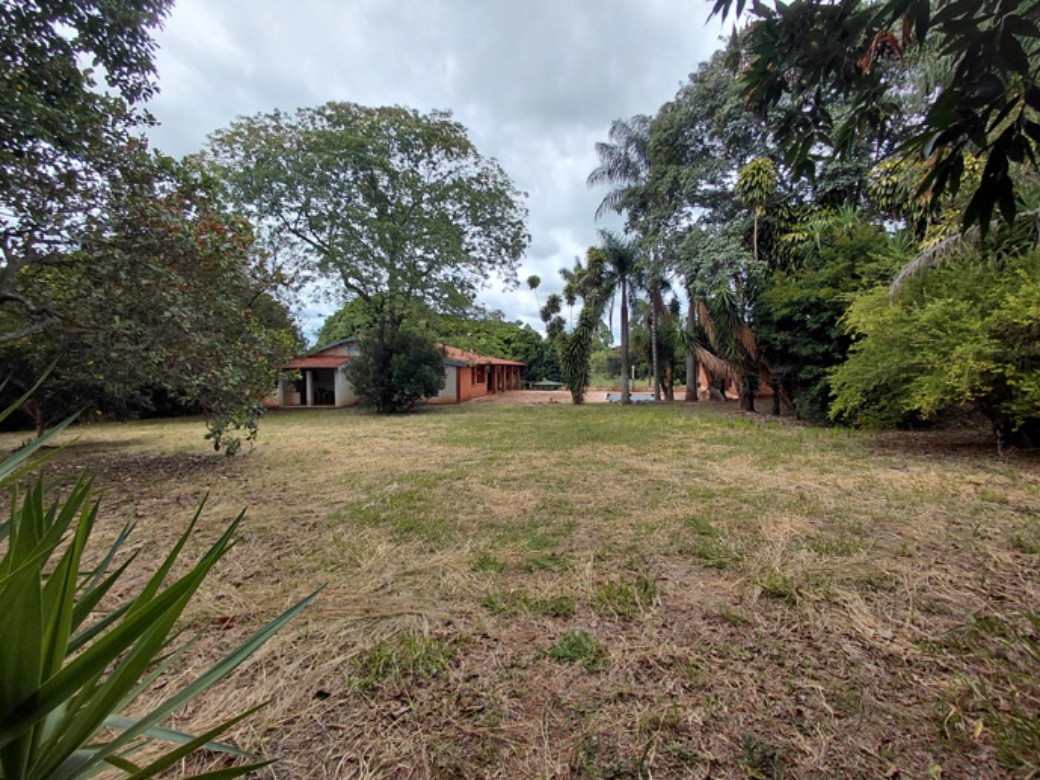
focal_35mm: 16
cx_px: 520
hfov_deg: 94.5
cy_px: 390
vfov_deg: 78.1
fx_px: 481
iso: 40
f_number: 2.2
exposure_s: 1/1033
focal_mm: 1.64
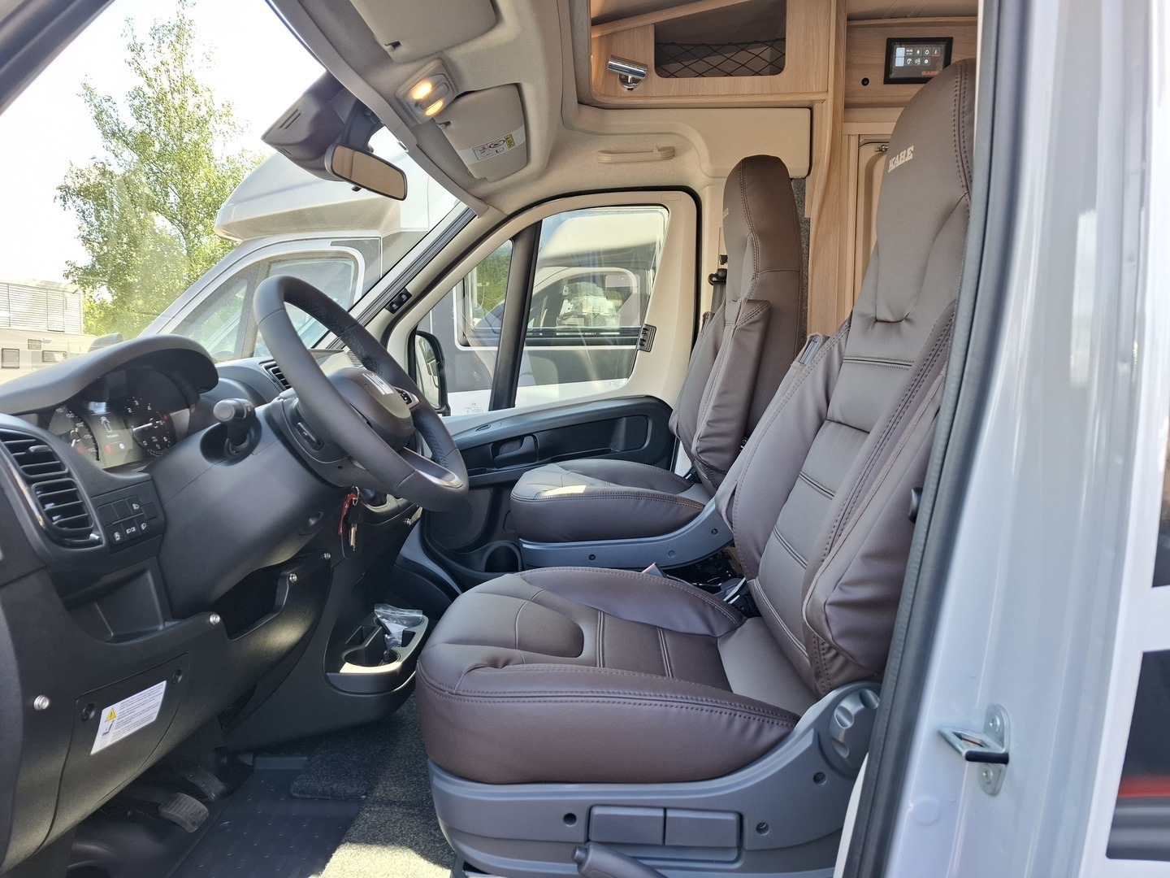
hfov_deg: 73.9
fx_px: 777
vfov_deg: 58.9
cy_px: 439
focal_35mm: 23
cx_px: 585
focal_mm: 5.54
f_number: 1.8
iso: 100
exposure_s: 1/100
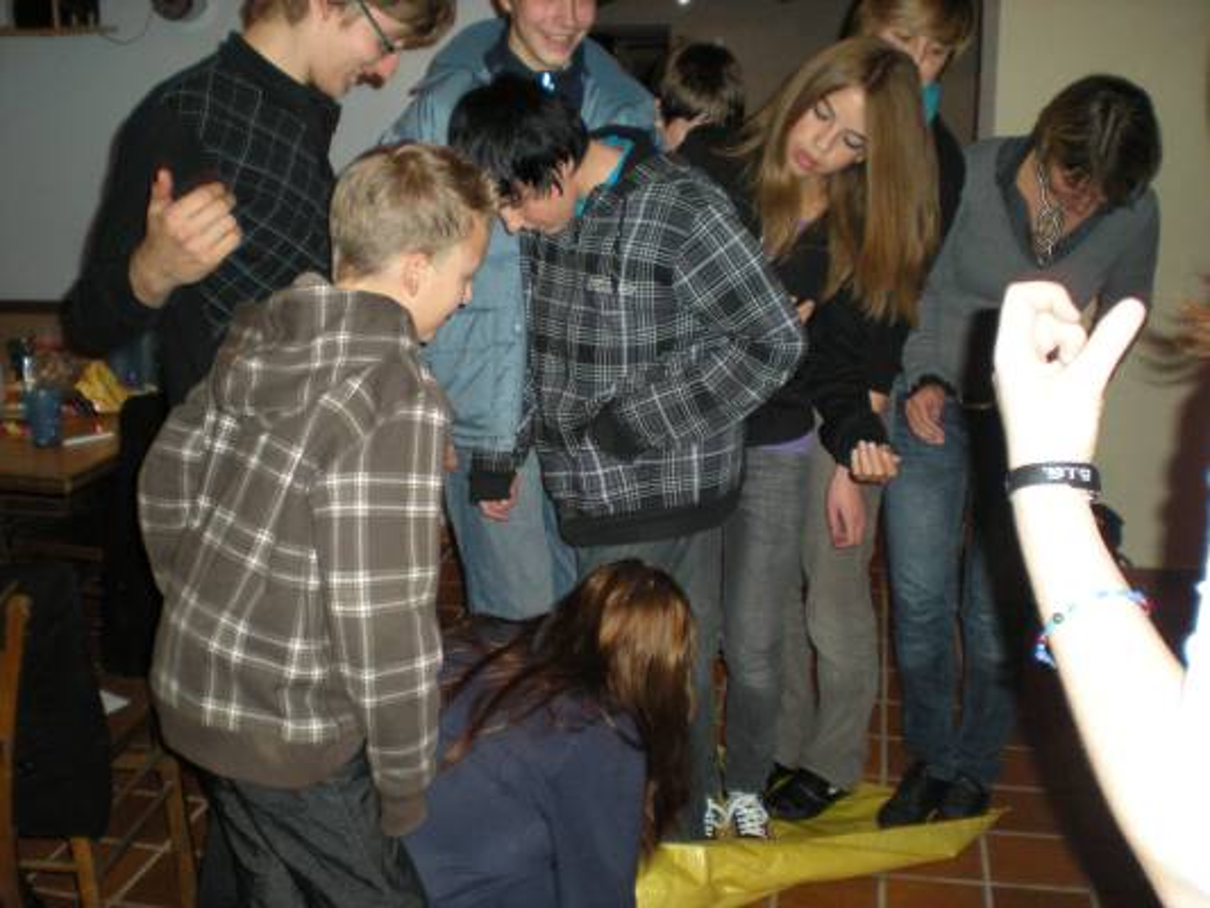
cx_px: 605
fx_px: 1329
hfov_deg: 49.0
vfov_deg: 37.7
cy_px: 454
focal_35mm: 38
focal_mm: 6.3
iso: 240
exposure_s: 1/60
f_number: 3.1
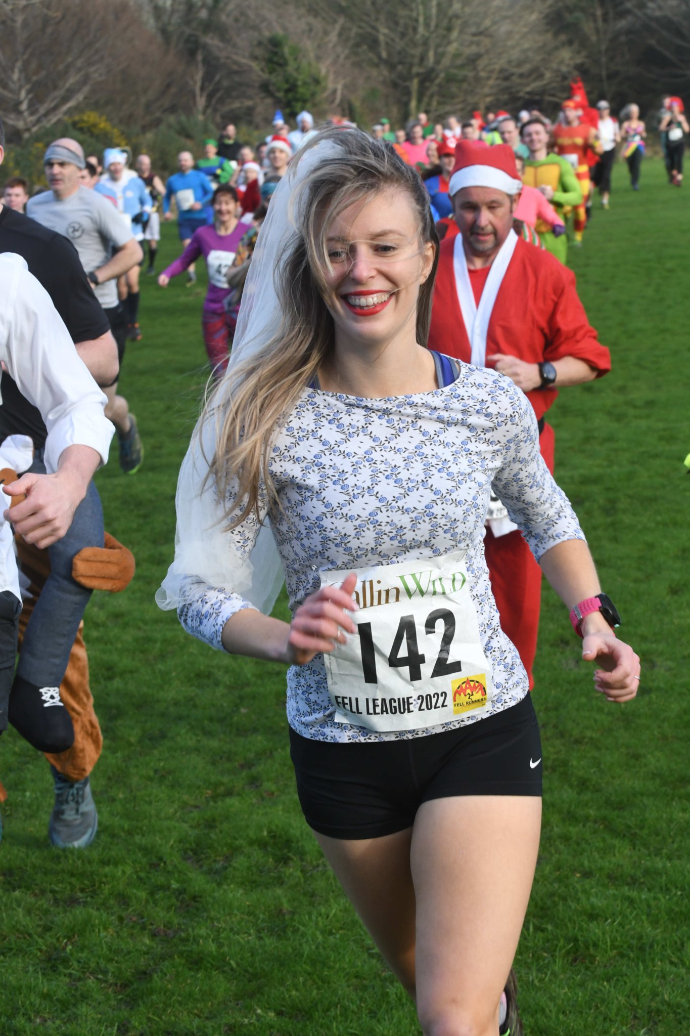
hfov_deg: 12.2
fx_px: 3235
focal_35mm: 112
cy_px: 518
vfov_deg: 18.2
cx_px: 345
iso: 1000
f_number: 8
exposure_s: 1/400
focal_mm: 75
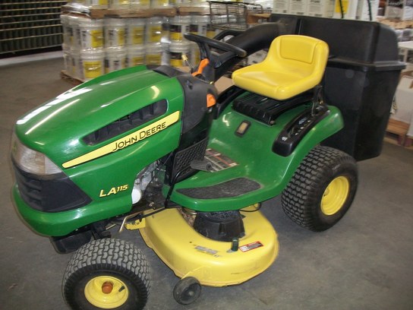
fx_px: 382
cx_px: 206
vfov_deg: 44.2
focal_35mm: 32
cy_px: 155
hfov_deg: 56.8
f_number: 2.9
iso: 160
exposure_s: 1/30
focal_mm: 5.7
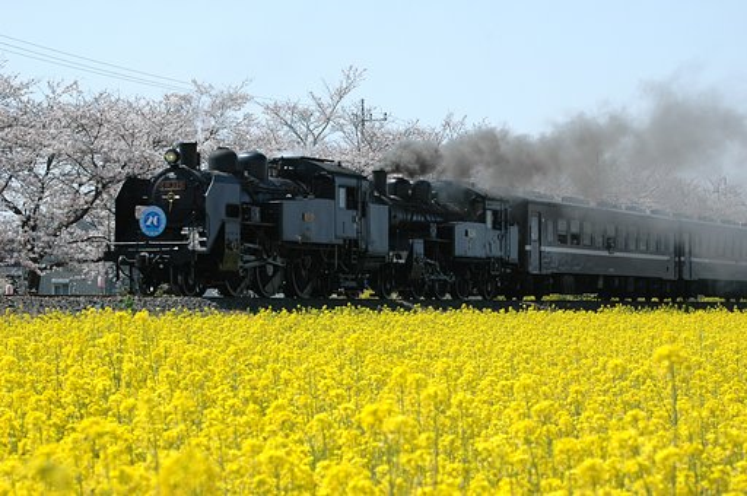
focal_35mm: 105
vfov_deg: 13.0
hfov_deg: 19.5
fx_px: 2176
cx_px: 374
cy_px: 248
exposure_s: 1/160
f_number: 9
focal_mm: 70
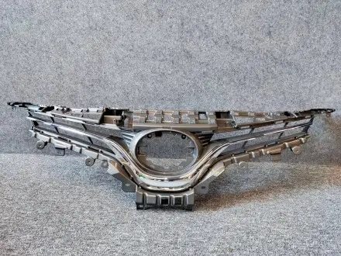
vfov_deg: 56.8
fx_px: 236
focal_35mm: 24
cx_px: 170
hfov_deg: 71.6
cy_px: 128
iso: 405
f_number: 1.88
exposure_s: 1/100
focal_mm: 5.59
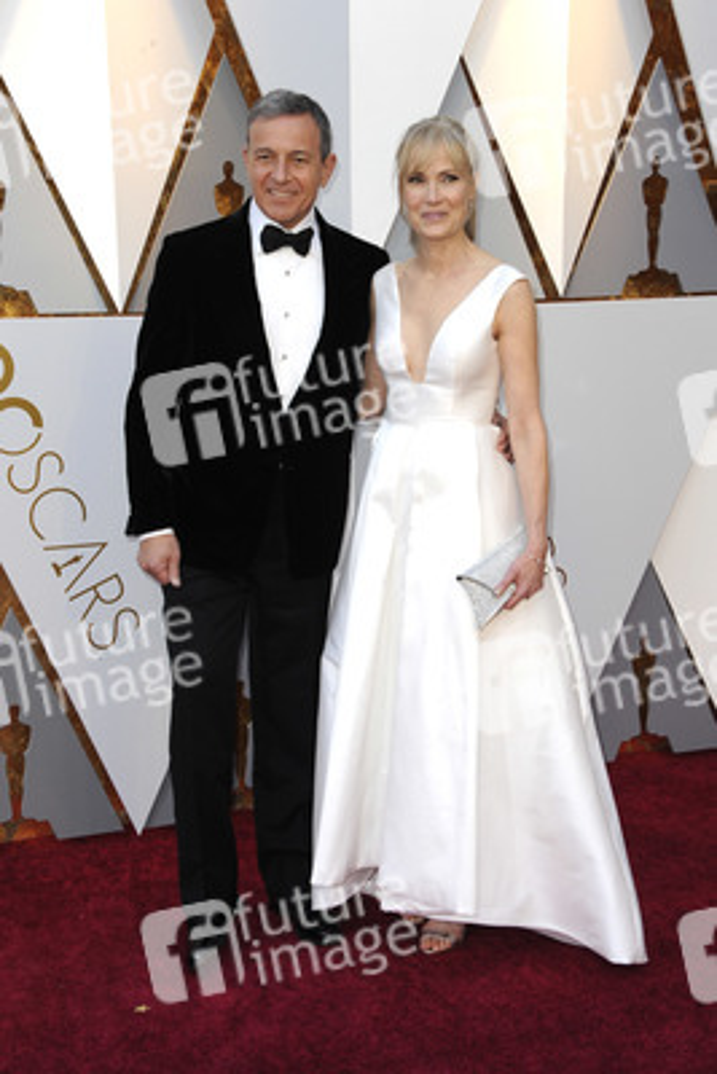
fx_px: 1731
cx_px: 358
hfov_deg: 23.4
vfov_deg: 34.5
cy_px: 537
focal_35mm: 58
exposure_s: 1/250
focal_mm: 58
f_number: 8
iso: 1000
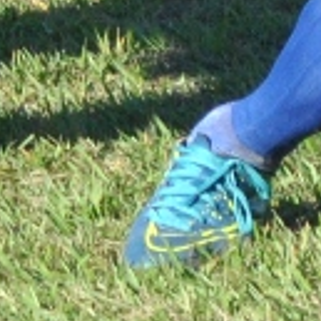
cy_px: 91
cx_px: 577
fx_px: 3652
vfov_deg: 5.0
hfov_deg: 5.0
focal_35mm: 348
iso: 250
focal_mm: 55
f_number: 5.6
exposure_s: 1/500
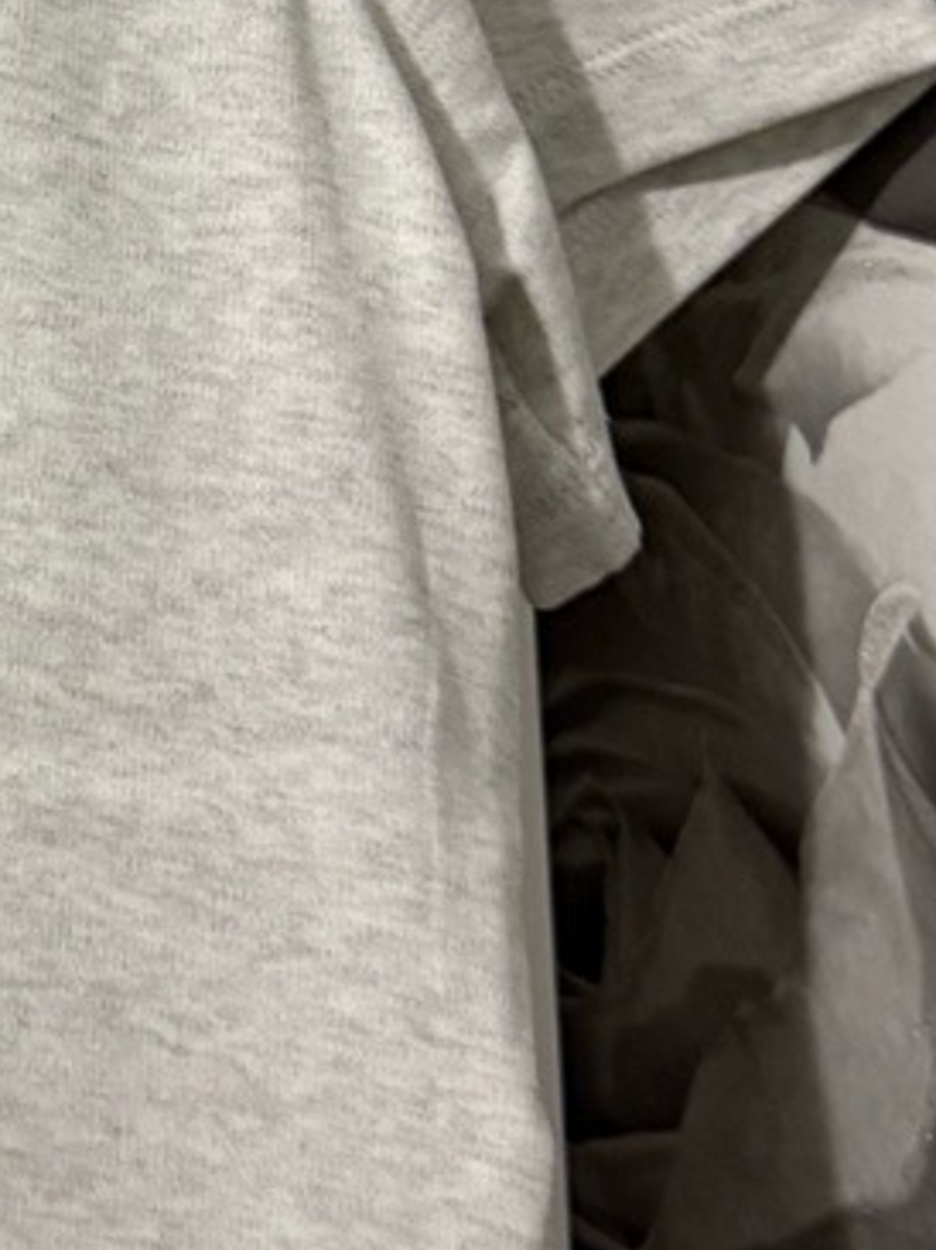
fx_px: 3790
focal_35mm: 105
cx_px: -516
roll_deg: +0.7
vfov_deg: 18.3
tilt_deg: +7.0
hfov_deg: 13.2
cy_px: 58
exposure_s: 1/50
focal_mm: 6.76
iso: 400
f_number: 1.78
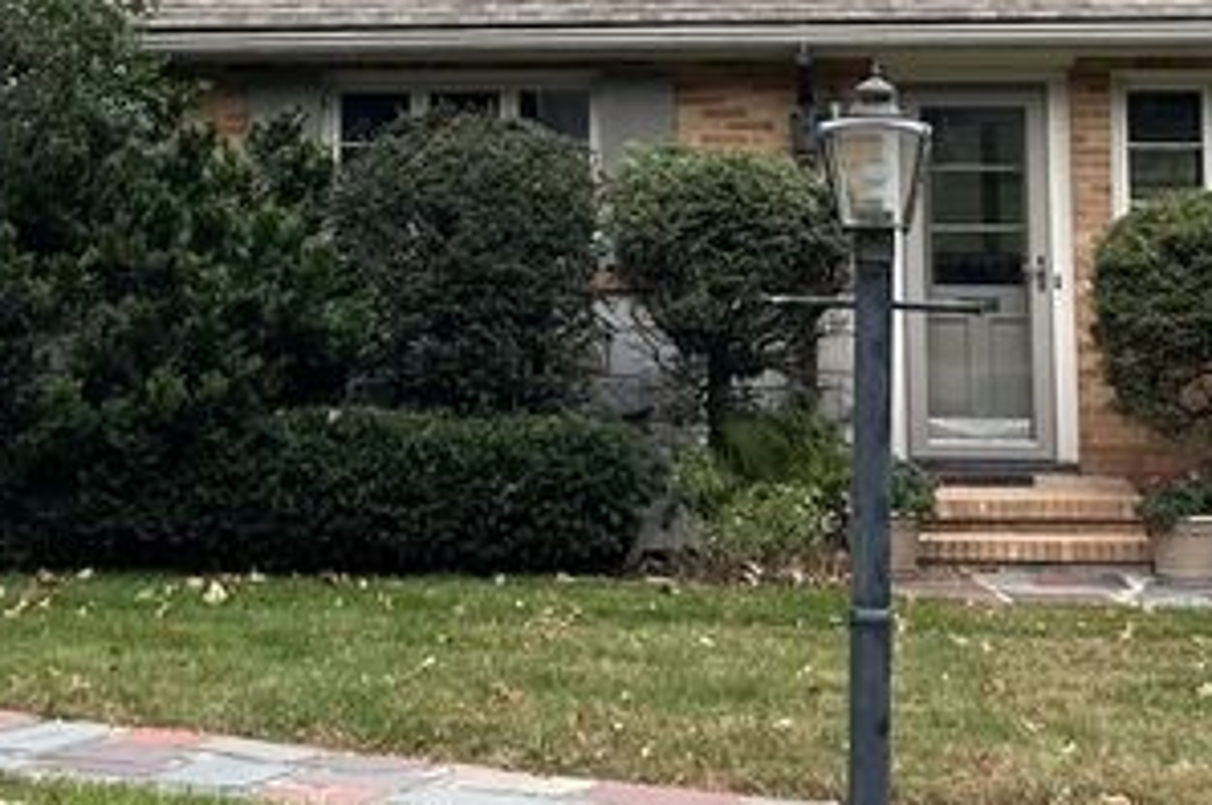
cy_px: -142
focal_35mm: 93
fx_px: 3128
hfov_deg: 21.9
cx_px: 525
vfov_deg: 14.3
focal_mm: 5.7
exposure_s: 1/416
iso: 50
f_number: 1.5
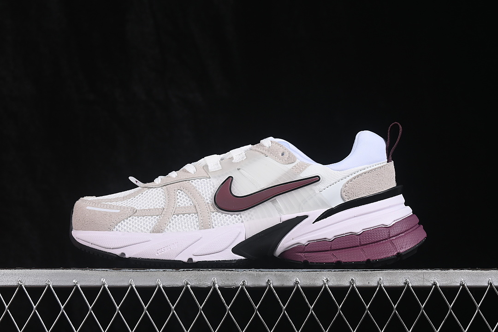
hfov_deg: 27.0
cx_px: 249
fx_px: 1037
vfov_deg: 18.2
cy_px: 166
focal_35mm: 75
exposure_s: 1/80
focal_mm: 50
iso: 160
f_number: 8
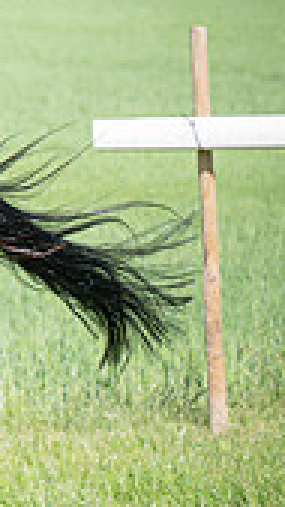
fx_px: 5188
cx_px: -700
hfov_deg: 3.1
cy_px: 268
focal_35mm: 386
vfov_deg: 5.6
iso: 400
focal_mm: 77
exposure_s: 1/3200
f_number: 4
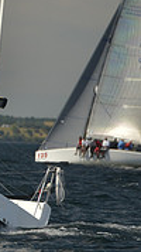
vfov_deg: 3.5
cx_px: -265
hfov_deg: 2.0
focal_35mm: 615
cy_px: 28
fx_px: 4092
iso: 200
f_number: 5
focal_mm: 180
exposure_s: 1/1000
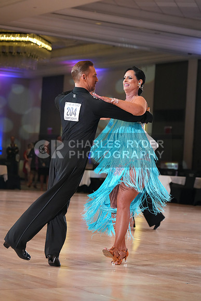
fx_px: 820
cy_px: 150
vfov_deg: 20.8
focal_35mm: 98
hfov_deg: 14.0
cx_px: 100
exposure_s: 1/500
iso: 4000
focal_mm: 98
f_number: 4
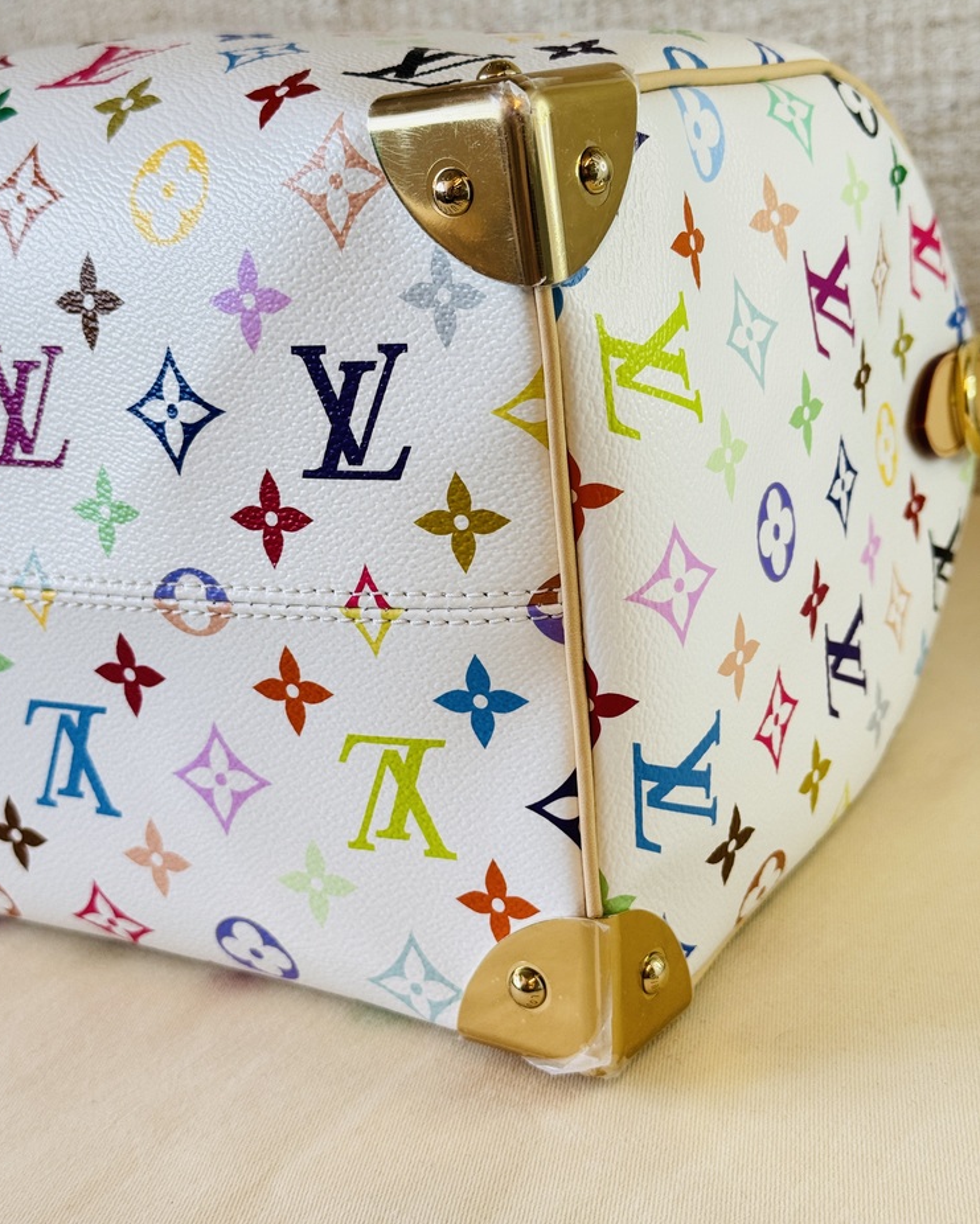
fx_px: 1849
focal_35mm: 51
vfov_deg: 36.6
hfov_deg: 29.7
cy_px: 559
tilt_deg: -16.3
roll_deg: +6.3
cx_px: 483
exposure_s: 1/100
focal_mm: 6.76
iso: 50
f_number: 1.78
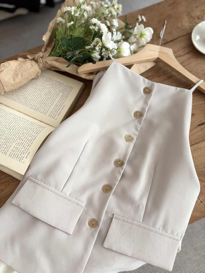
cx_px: 102
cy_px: 136
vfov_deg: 67.3
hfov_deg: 53.1
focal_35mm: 26
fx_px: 205
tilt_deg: -70.2
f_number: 1.6
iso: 125
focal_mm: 5.96
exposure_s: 1/79
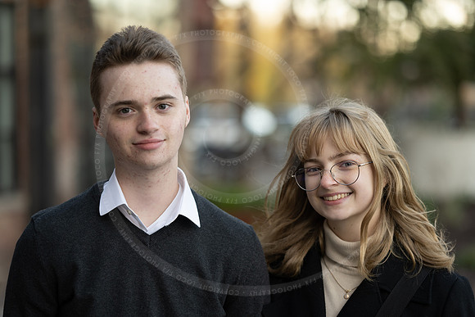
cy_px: 158
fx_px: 1122
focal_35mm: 85
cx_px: 238
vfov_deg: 16.1
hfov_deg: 23.9
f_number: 1.8
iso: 200
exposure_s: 1/200
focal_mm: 85
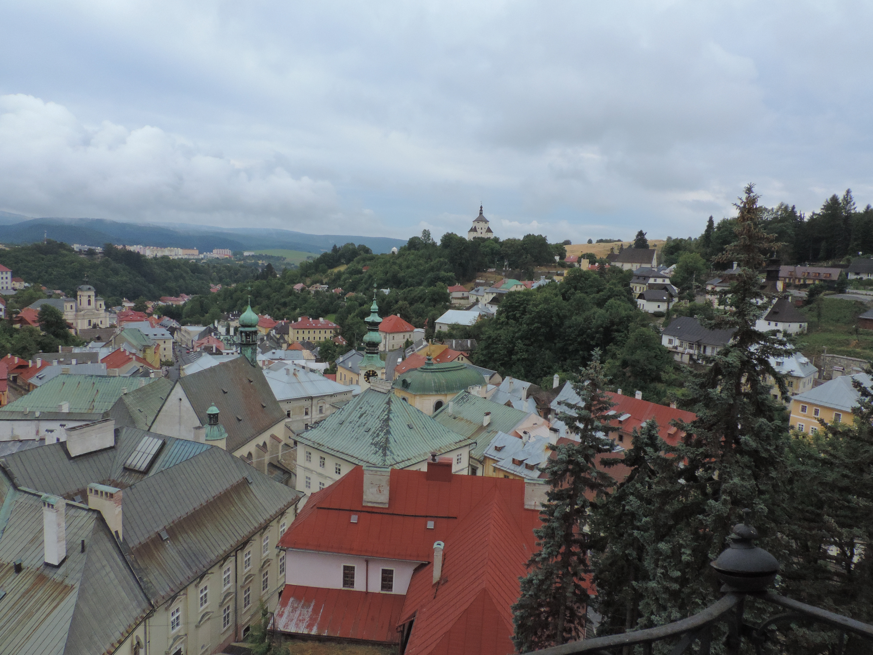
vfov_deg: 56.8
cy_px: 328
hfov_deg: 71.6
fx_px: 605
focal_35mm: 24
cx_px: 436
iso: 400
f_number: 6.6
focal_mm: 4.3
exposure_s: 1/500
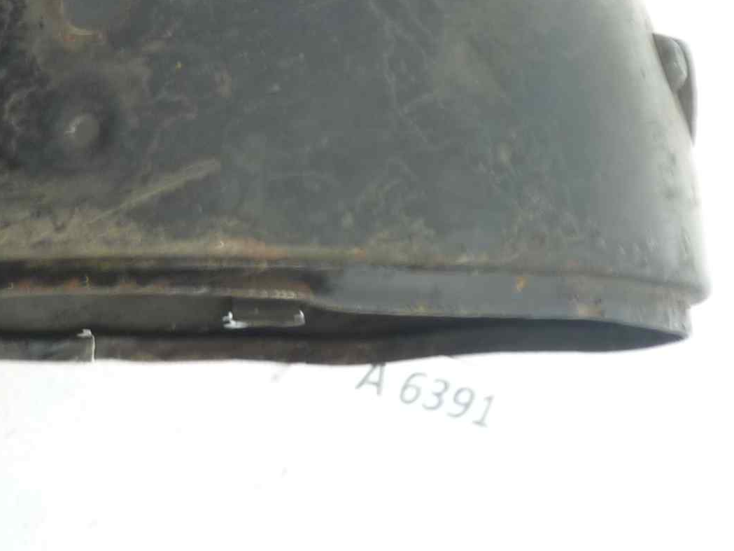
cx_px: 198
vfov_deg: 23.0
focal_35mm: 61
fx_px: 1294
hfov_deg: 31.2
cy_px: -15
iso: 125
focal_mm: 4.1
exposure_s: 1/8
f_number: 3.3
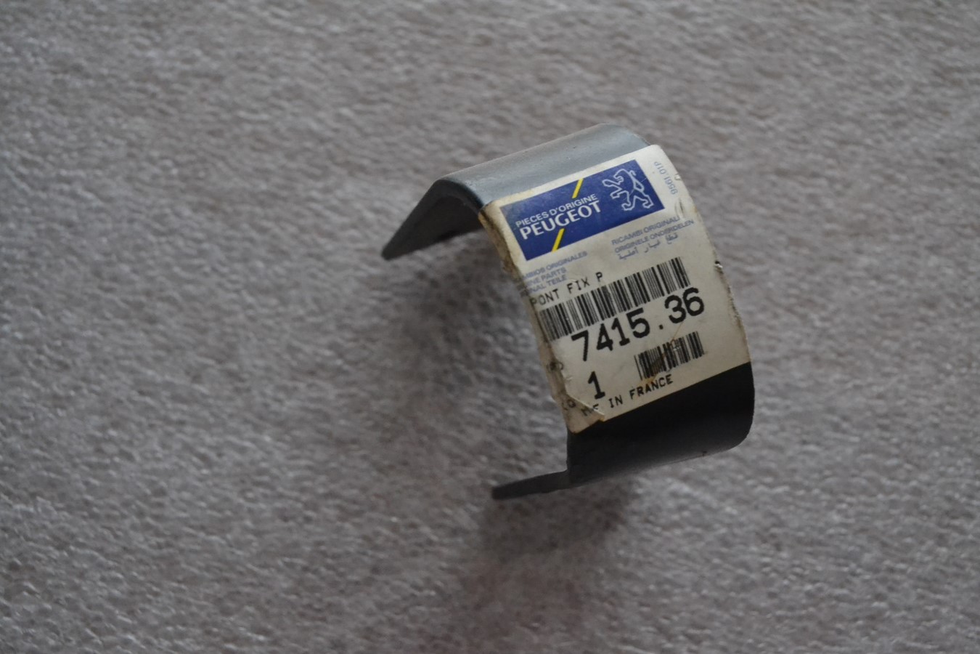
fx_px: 1307
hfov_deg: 41.1
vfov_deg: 28.1
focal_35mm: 48
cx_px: 490
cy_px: 327
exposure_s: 1/50
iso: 3200
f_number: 4.8
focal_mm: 32
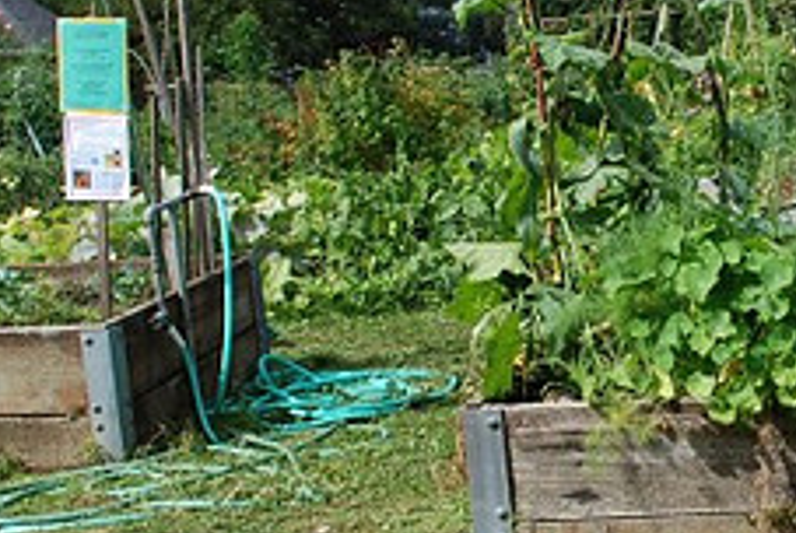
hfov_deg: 28.2
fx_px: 1528
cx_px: 701
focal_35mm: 69
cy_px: 286
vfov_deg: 19.8
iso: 100
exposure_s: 1/500
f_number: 4
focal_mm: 18
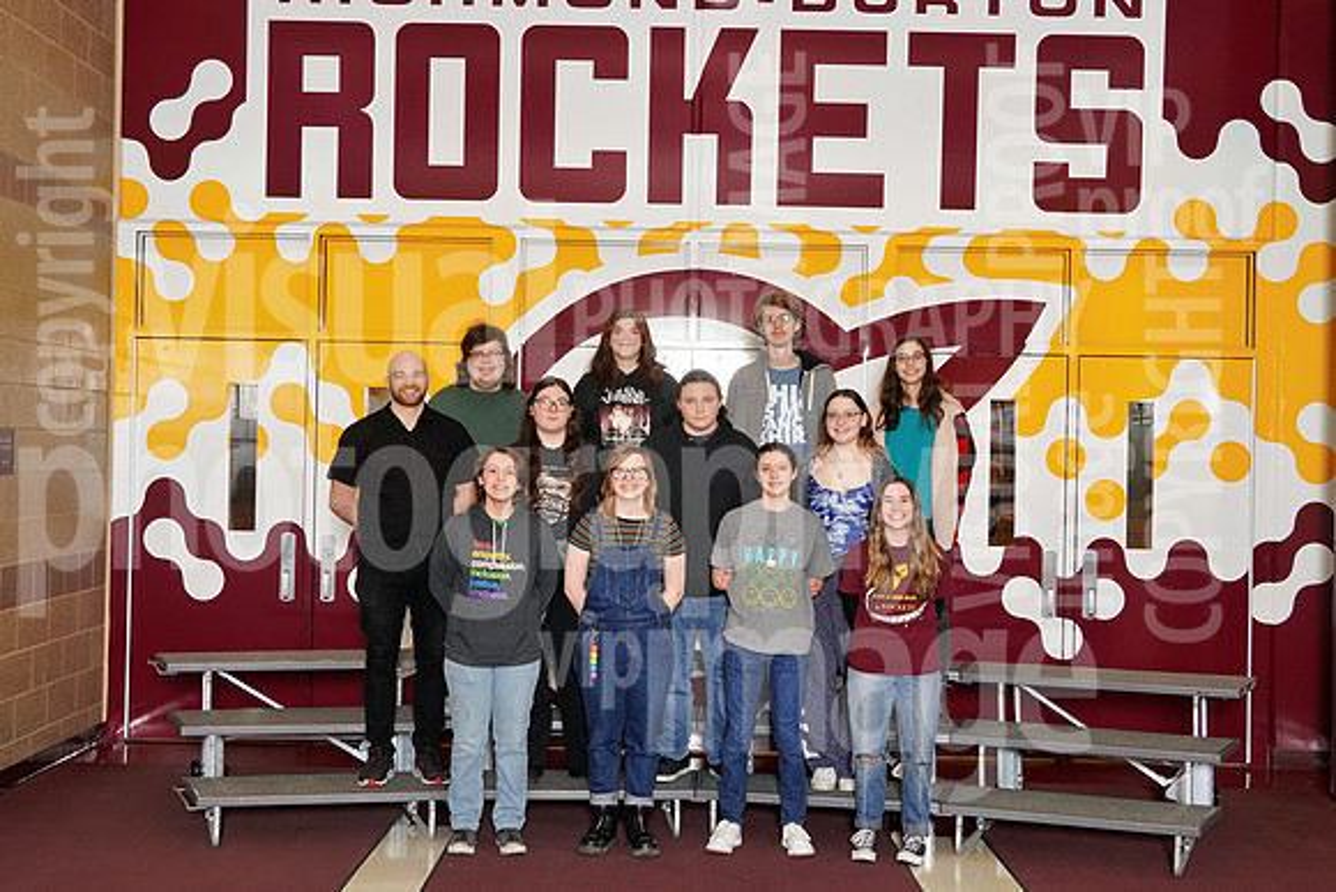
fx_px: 1782
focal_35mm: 48
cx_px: 668
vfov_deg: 28.1
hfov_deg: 41.1
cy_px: 446
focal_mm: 32
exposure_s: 1/80
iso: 1000
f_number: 11
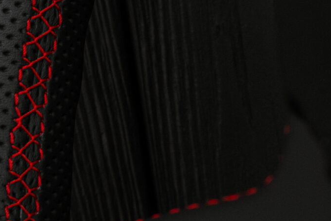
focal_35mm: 199
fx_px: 1829
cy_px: -21
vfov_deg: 6.9
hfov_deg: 10.3
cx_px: 49
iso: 500
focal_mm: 35
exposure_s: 1/125
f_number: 6.3
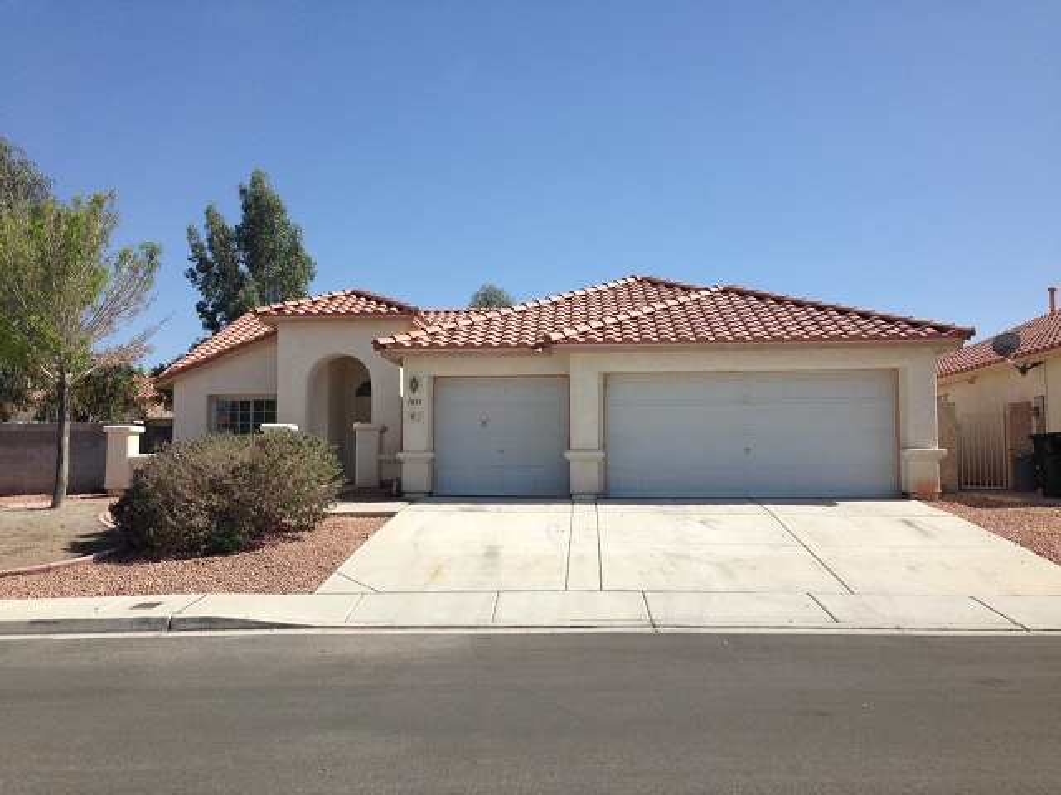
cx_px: 530
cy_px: 398
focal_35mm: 33
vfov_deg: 42.9
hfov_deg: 55.4
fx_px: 1011
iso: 50
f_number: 2.4
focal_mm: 4.13
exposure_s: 1/2088
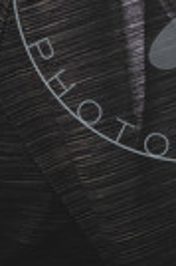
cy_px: -173
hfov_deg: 2.0
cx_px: 285
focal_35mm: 672
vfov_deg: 3.1
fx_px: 4940
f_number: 2.8
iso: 100
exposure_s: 1/3200
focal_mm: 200
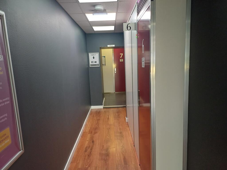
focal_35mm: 25
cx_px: 114
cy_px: 85
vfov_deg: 54.9
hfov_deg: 69.4
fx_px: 164
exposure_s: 1/50
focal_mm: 4.65
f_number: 1.8
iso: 160
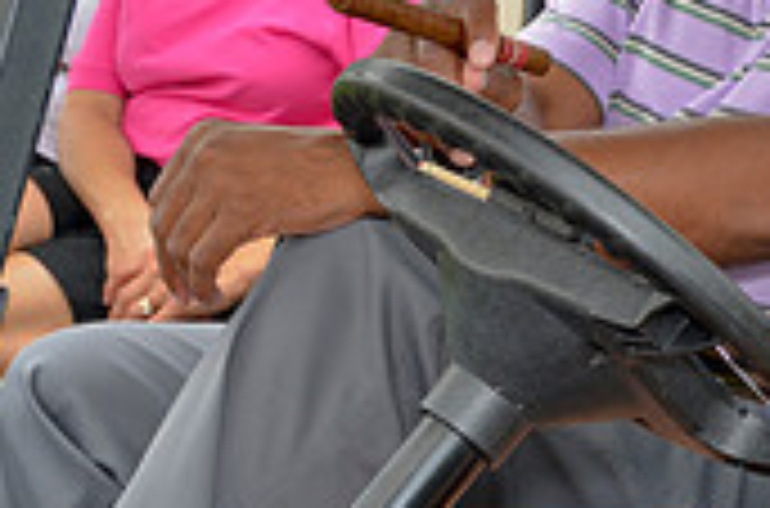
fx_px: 2816
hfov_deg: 15.1
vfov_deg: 10.3
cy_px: 166
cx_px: 874
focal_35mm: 132
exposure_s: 1/200
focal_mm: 26
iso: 200
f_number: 6.3
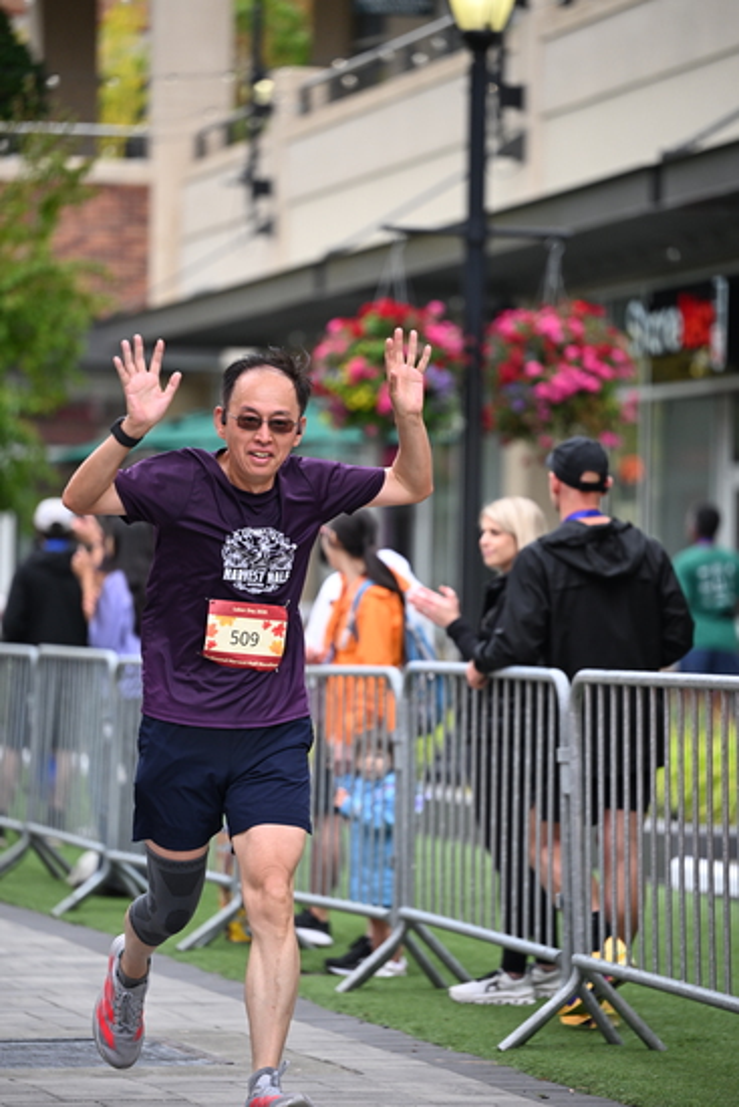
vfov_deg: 12.1
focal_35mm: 170
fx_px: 5231
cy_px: 554
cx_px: 370
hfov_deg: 8.1
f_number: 2.8
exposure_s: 1/2000
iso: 800
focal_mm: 170
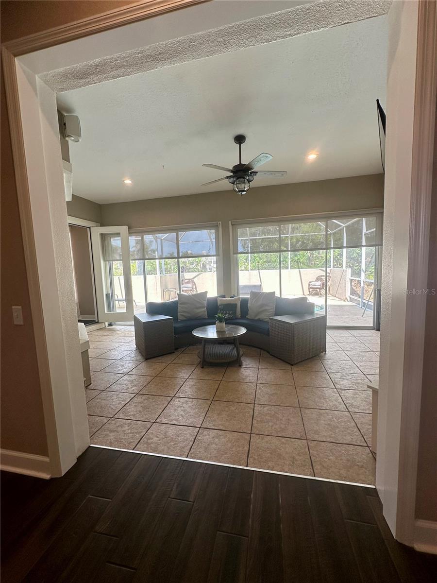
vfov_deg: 102.1
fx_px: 236
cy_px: 292
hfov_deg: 85.7
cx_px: 218
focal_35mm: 14
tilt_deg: -5.6
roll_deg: +1.5
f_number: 2.2
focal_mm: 2.22
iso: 50
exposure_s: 1/120
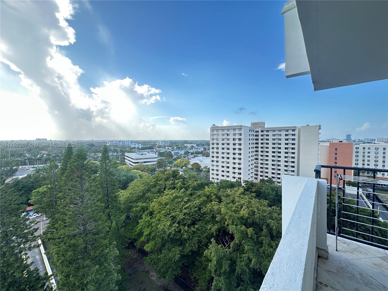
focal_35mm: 14
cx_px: 194
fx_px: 157
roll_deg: +0.4
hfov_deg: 102.1
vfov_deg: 85.7
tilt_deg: -2.2
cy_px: 146
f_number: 2.2
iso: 40
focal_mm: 2.22
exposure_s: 1/230
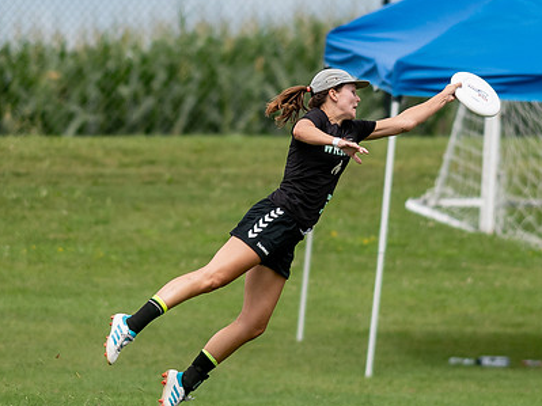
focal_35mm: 1186
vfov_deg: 1.3
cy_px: 210
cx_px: 281
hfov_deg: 1.7
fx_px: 18564
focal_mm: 300
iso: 100
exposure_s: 1/4000
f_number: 2.8
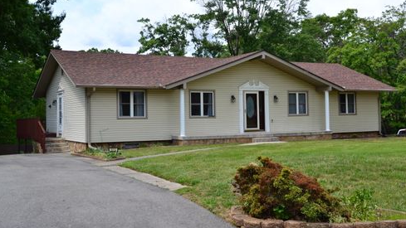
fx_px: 484
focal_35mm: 45
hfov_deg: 45.5
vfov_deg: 26.5
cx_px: 204
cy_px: 108
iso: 100
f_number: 10
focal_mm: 28
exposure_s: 1/100
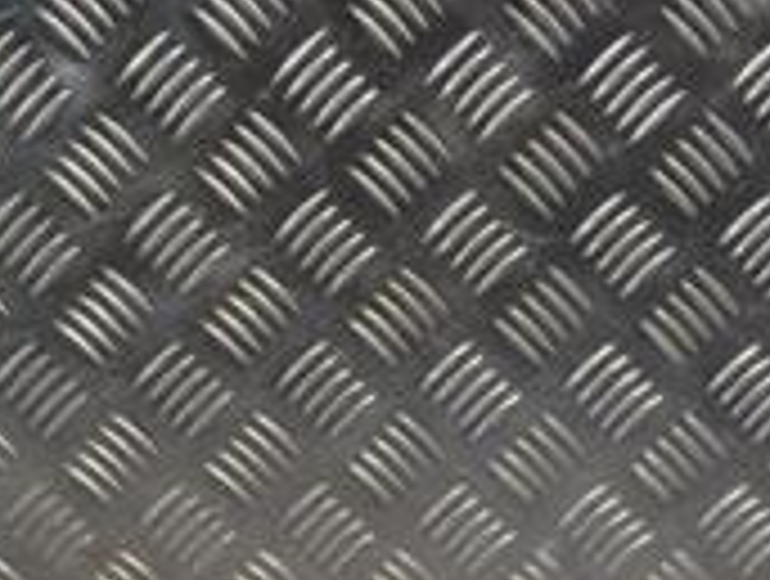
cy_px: 890
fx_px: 2251
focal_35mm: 101
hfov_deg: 19.4
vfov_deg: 13.7
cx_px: 356
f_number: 5.6
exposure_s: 1/125
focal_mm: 20
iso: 400
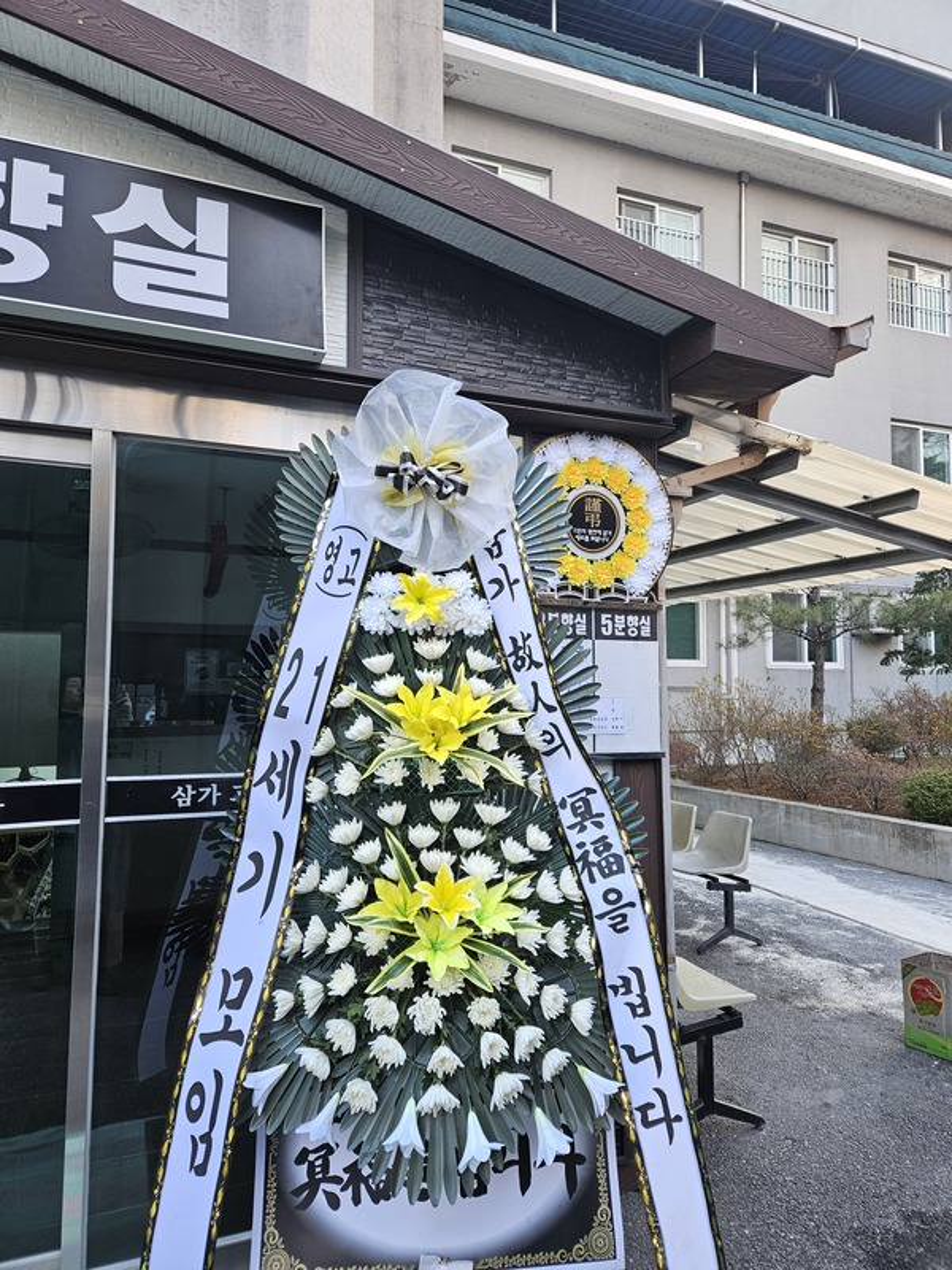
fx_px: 843
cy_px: 635
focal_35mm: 23
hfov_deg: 58.9
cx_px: 476
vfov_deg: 73.9
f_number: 1.8
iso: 100
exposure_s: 1/207
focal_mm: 5.4
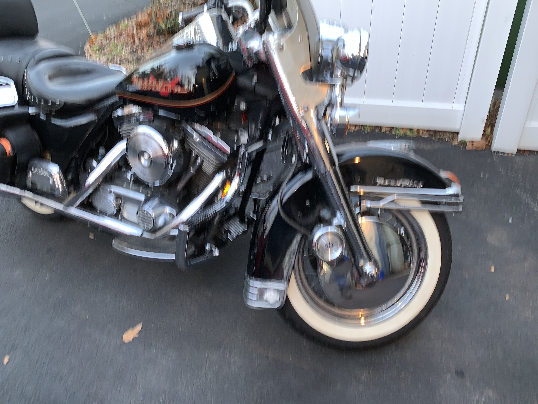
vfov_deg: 53.1
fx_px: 404
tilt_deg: -35.0
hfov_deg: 67.3
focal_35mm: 26
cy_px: 202
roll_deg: +4.9
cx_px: 269
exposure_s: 1/17
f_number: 1.8
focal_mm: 4.25
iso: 25
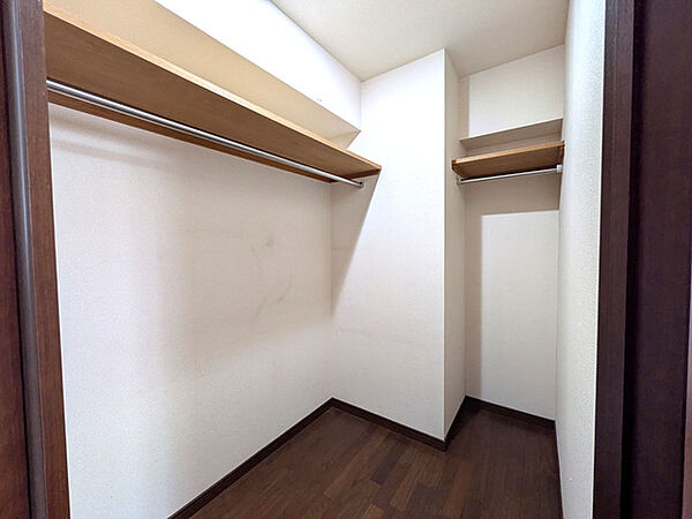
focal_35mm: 14
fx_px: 280
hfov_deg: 102.1
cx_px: 346
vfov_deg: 85.7
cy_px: 260
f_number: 2.2
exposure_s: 1/24
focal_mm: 1.83
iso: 110
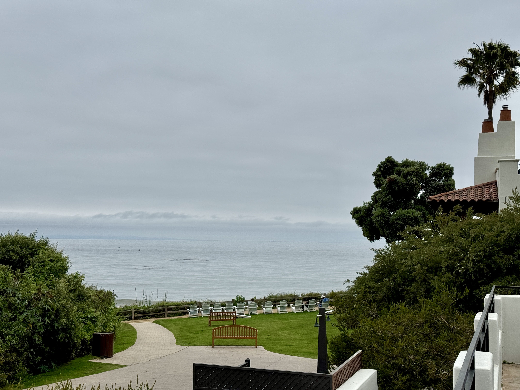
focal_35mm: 48
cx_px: 260
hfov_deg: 39.7
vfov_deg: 30.3
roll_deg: -1.1
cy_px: 195
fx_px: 721
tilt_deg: +2.2
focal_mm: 6.76
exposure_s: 1/15152
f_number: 1.78
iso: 64
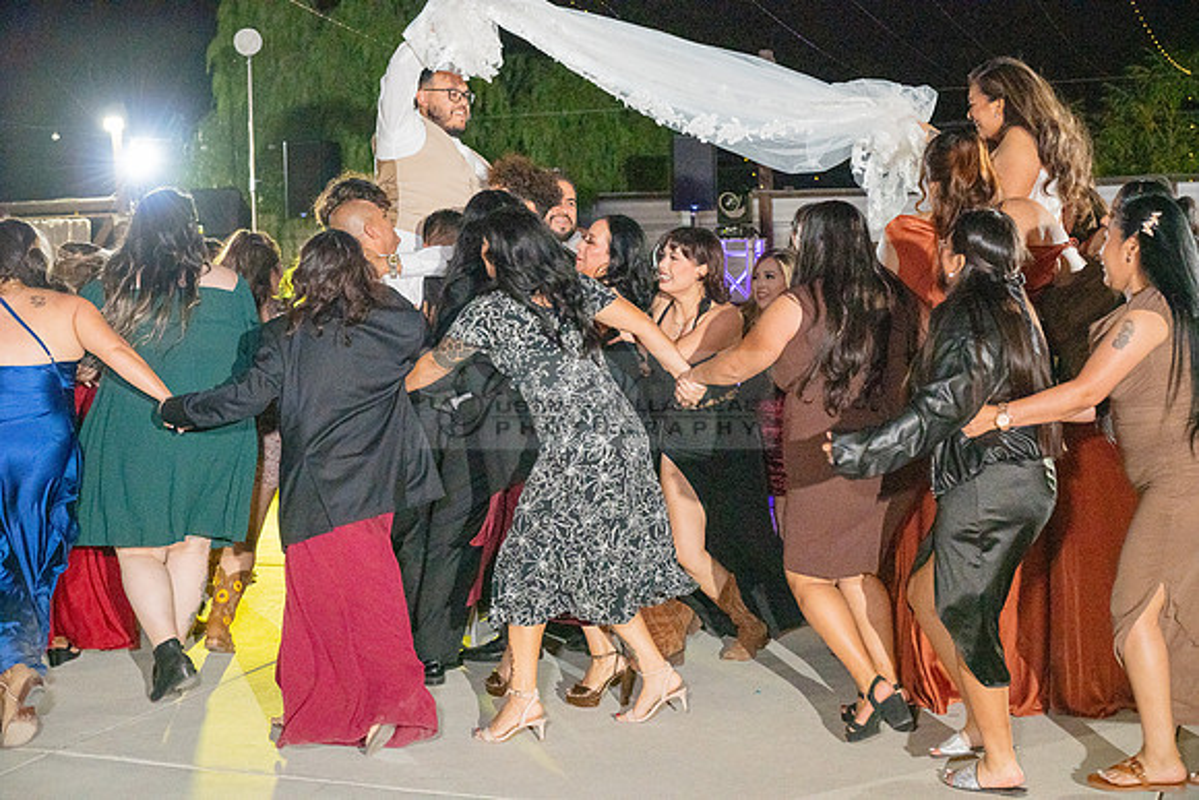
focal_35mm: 52
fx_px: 1732
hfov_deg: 38.2
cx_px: 600
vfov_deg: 26.0
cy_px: 400
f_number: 4
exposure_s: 1/320
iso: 4000
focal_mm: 52
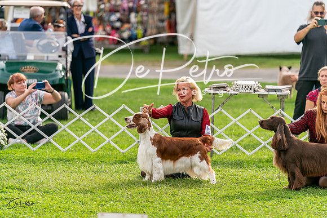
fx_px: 1817
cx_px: 164
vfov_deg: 6.9
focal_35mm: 200
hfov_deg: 10.3
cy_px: 109
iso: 250
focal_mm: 200
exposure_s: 1/1250
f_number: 3.5
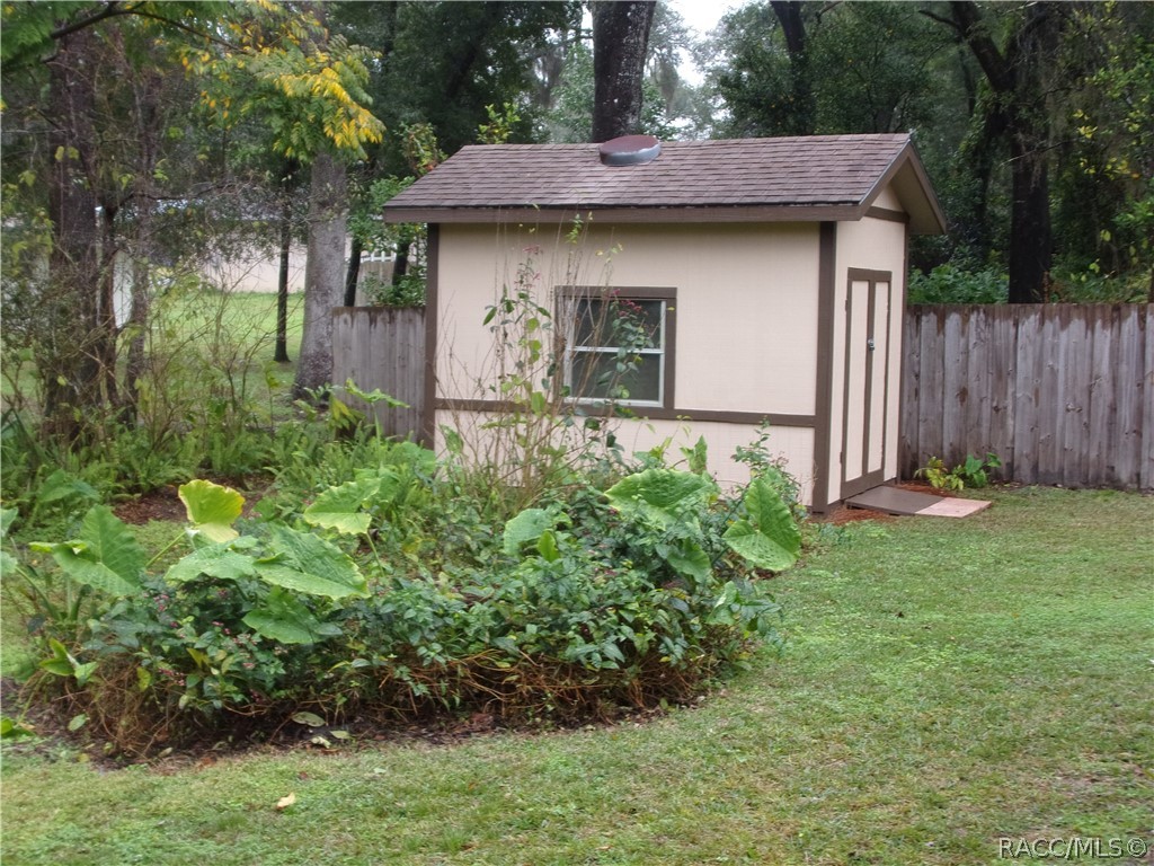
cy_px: 433
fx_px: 1534
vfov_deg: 31.5
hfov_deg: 41.2
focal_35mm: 46
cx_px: 577
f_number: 4.1
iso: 80
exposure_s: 1/45
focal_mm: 8.3
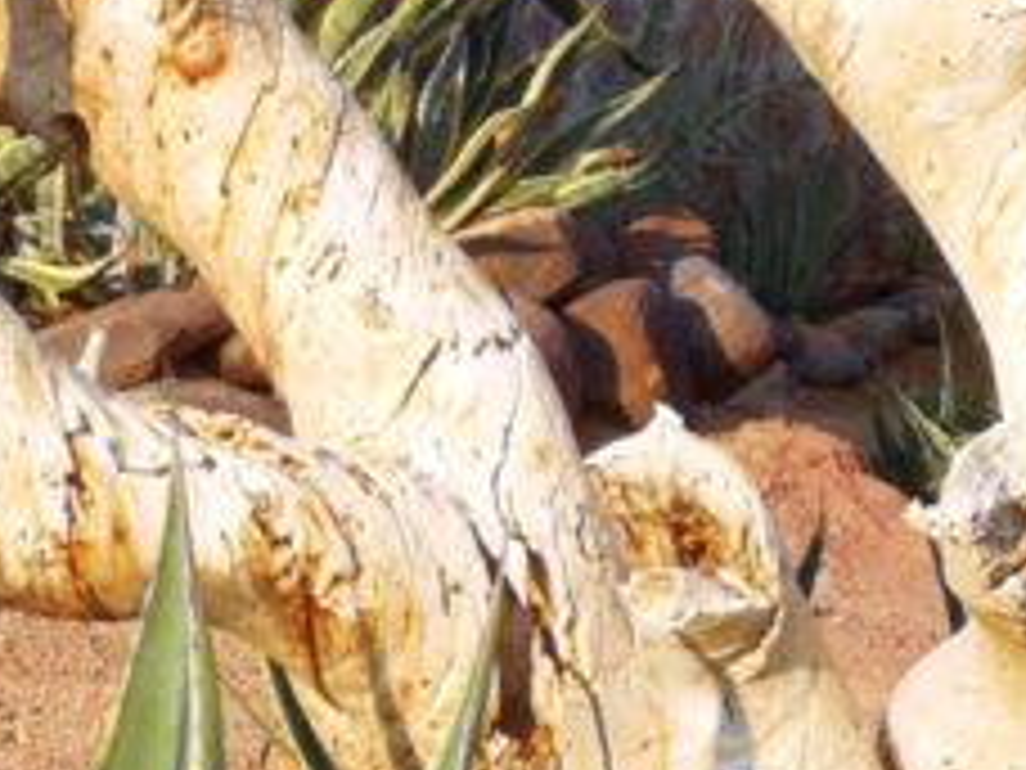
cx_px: 288
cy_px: 5
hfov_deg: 10.8
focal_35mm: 182
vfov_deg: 8.1
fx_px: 5394
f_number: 2.2
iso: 50
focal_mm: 3.95
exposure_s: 1/402
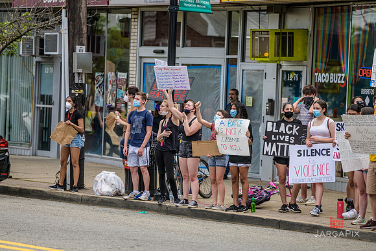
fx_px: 2089
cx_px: 188
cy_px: 126
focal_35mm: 200
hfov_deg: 10.3
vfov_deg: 6.9
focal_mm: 200
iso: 200
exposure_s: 1/1000
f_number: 4.5
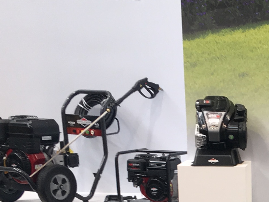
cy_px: 318
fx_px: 956
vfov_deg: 11.5
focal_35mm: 123
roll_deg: -0.7
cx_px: 380
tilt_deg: -15.2
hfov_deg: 15.1
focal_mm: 4.15
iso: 40
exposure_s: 1/100
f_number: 2.2
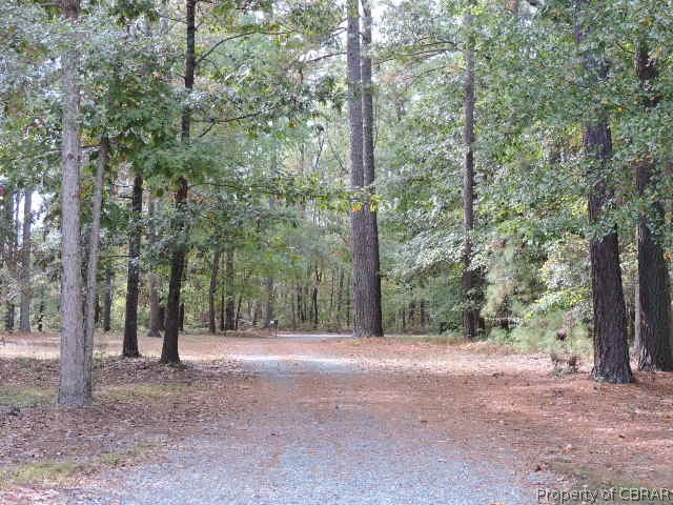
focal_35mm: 60
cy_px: 252
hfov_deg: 32.2
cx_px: 336
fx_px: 1167
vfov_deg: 24.4
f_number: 3.7
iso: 110
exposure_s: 1/60
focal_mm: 10.7
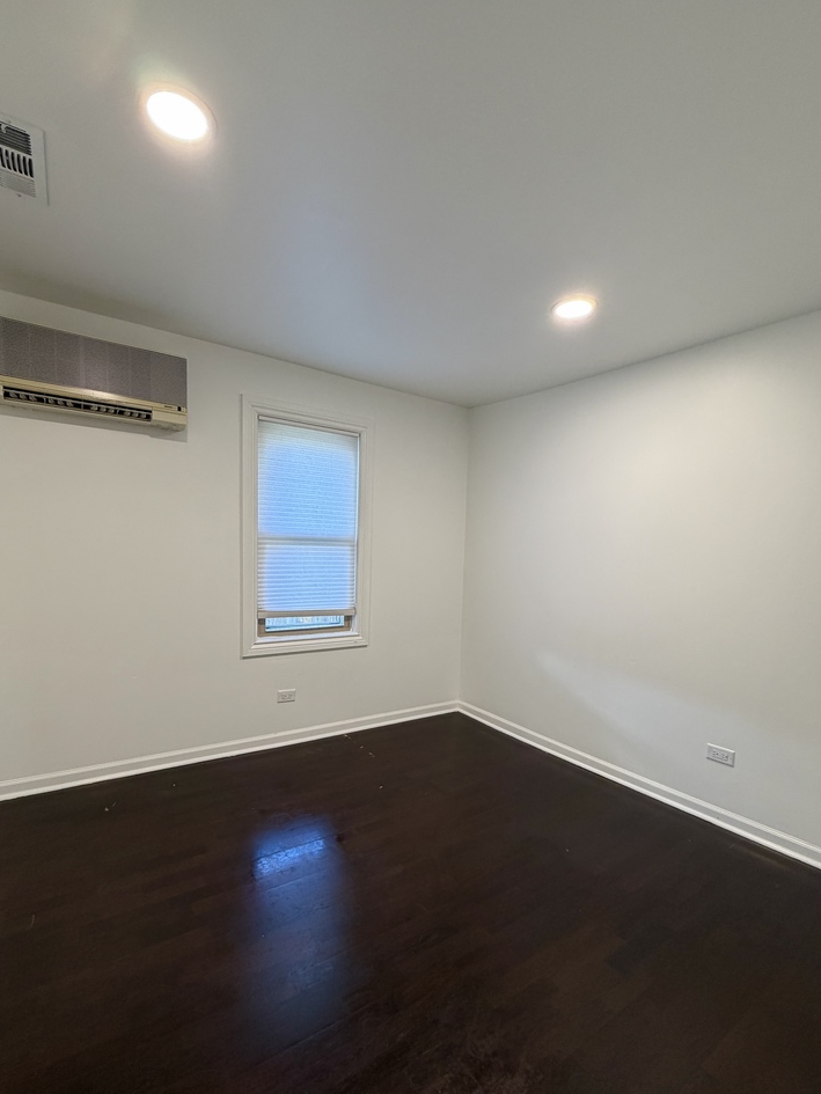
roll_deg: -1.3
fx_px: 506
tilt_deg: -5.8
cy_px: 600
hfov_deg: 78.1
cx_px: 389
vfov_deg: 94.2
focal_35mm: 16
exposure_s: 1/60
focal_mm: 2.22
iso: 200
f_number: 2.2
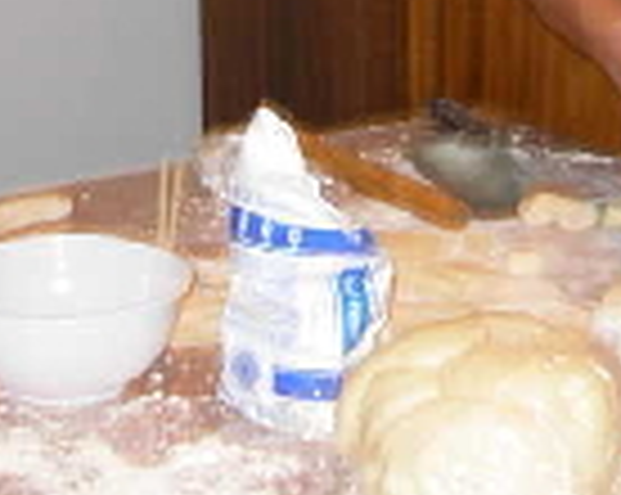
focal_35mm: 129
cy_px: -202
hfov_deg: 14.9
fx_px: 2368
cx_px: 306
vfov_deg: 11.5
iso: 97
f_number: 2.9
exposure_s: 1/27.6
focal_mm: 6.3
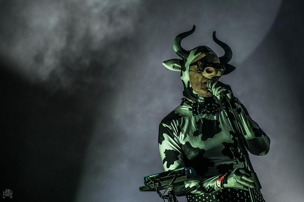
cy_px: 101
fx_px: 2533
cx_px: 152
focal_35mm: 300
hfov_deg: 6.9
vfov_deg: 4.6
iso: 640
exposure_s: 1/80
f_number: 2.8
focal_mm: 200
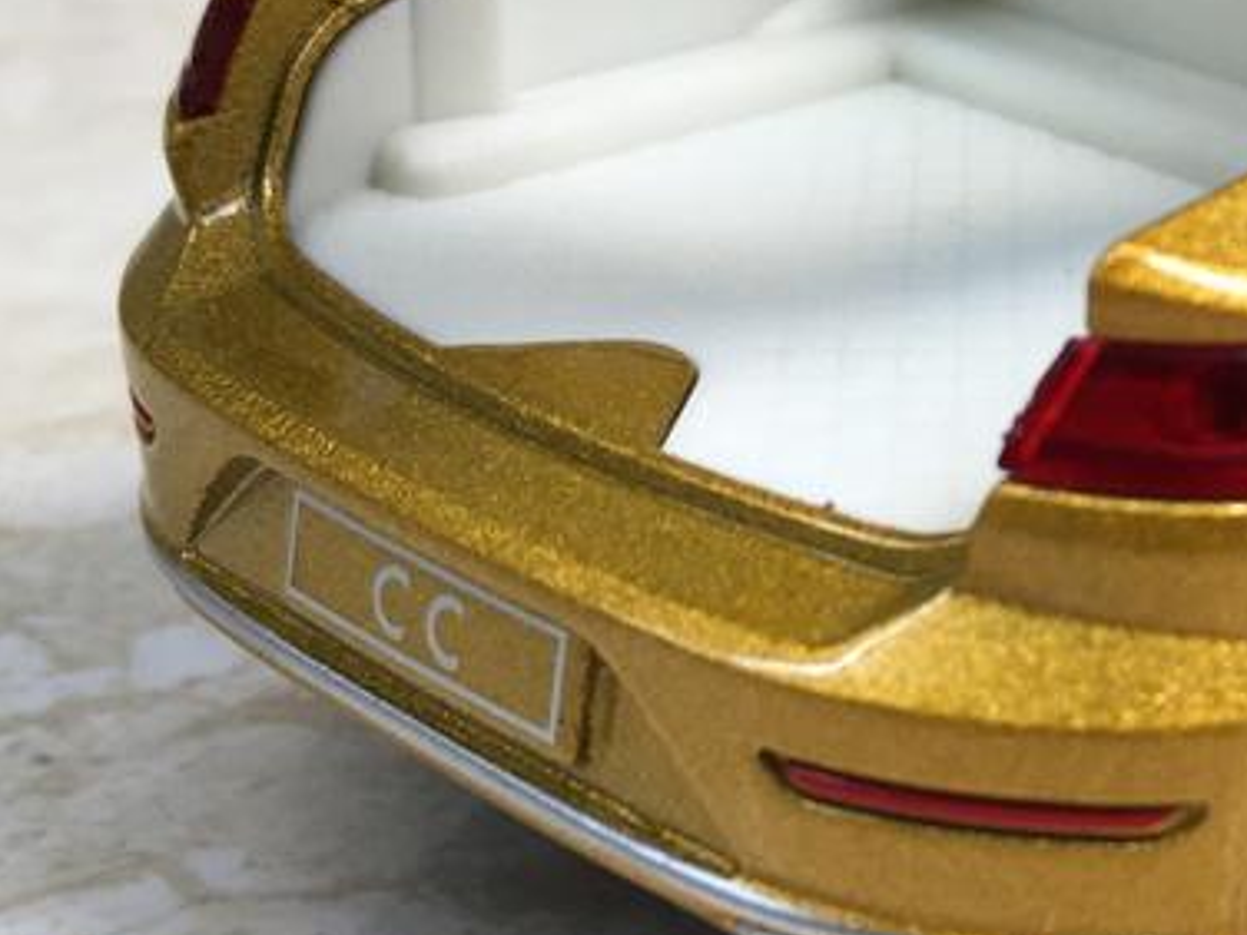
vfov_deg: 18.2
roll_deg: -4.3
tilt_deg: -18.3
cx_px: 1426
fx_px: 2846
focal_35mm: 79
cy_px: 30
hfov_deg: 23.0
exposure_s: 1/100
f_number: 2.2
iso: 50
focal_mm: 4.15
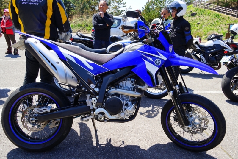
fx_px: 179
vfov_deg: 48.0
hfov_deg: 67.4
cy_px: 80
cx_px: 119
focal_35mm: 27
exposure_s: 1/100
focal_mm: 18
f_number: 8
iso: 100
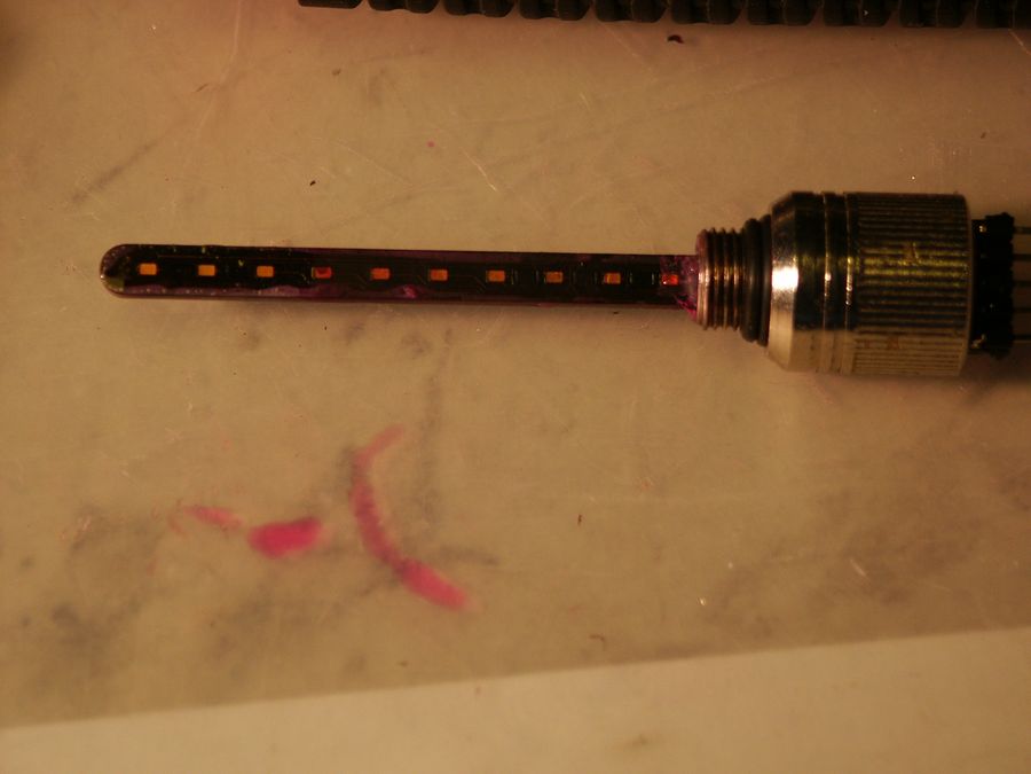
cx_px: 516
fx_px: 5957
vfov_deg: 7.4
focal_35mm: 200
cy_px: 387
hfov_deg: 9.9
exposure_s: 1/180
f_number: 3.5
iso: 100
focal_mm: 50.69
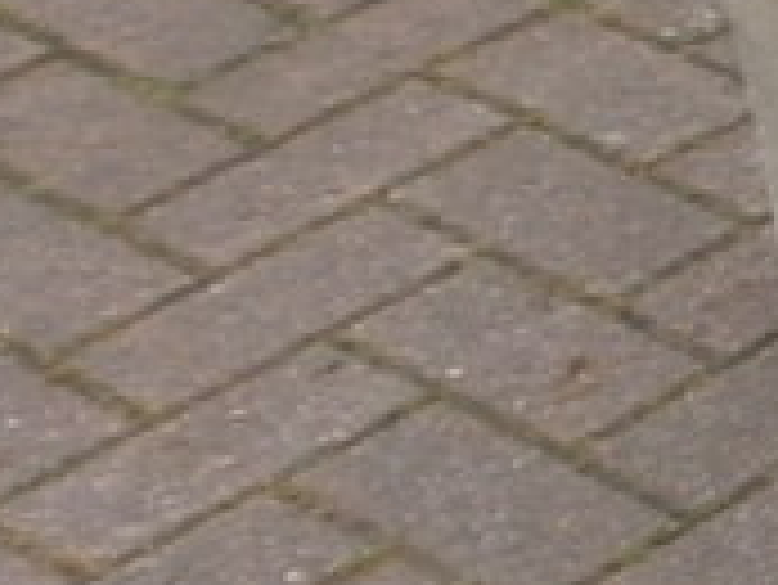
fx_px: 4498
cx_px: 2491
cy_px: -140
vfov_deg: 7.4
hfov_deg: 8.1
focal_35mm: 200
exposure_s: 1/250
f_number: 2.9
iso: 100
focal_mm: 4.8
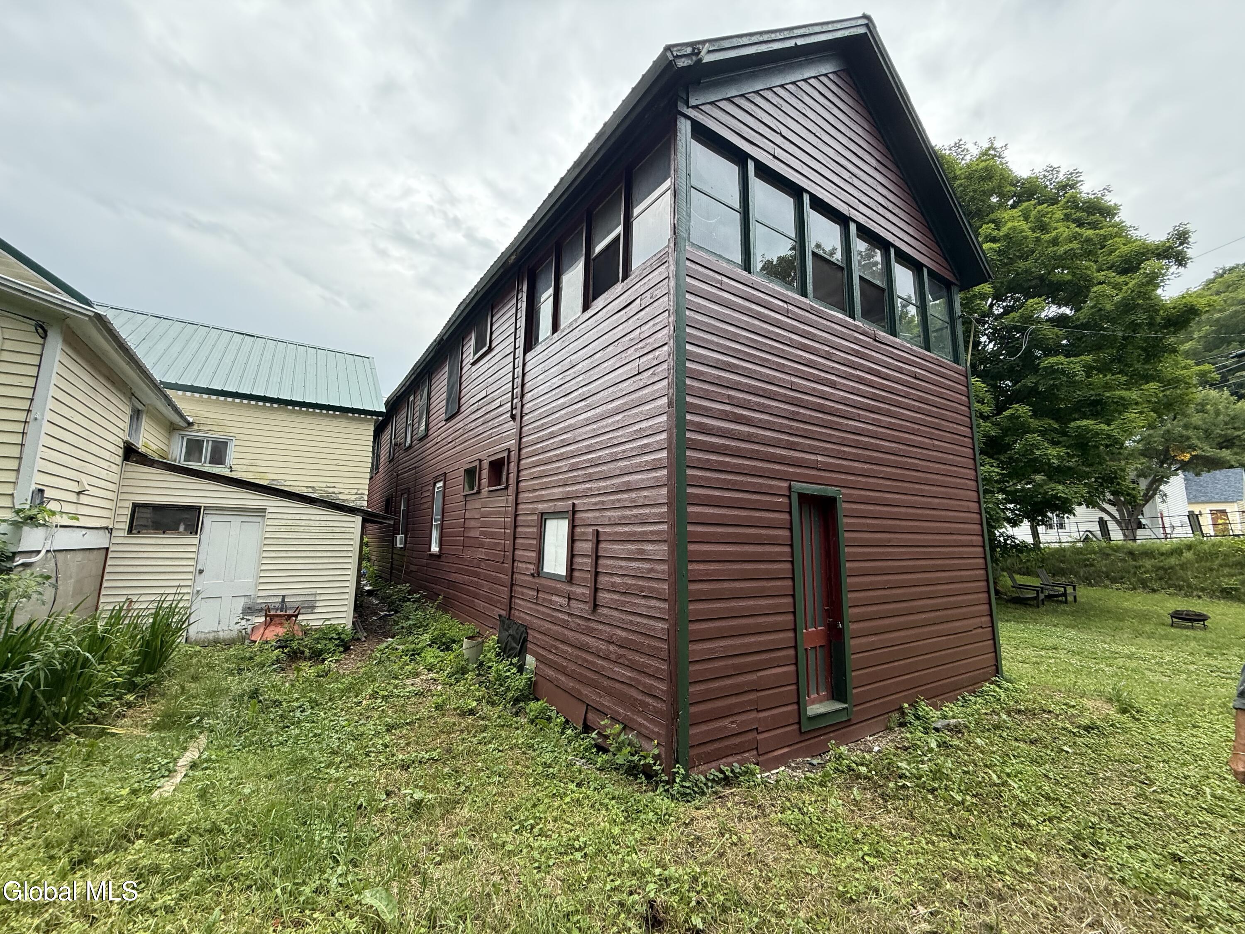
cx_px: 622
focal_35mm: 14
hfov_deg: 102.1
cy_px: 467
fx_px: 504
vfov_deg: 85.7
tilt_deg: +9.8
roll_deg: +0.4
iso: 64
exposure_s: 1/304
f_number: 2.2
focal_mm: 2.22
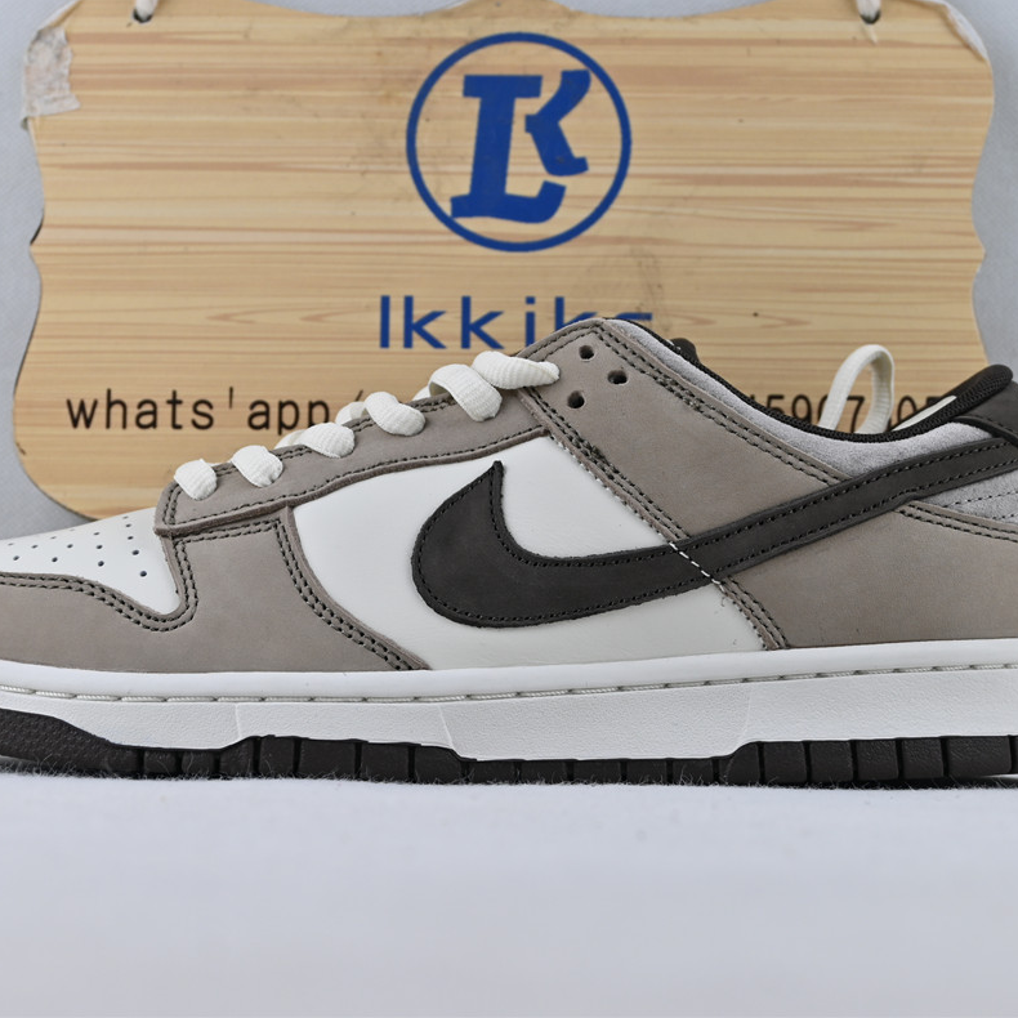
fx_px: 2095
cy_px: 504
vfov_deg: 27.3
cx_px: 446
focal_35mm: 63
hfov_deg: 27.3
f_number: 5
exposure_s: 1/80
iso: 100
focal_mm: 32.5
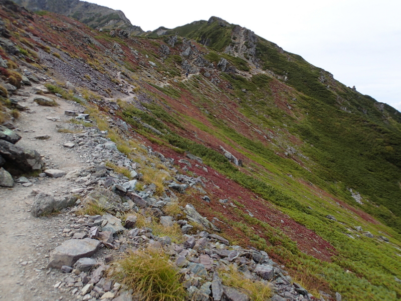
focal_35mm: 25
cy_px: 150
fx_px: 290
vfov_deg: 54.9
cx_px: 200
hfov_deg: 69.4
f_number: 8
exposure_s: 1/160
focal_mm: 4.5
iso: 100
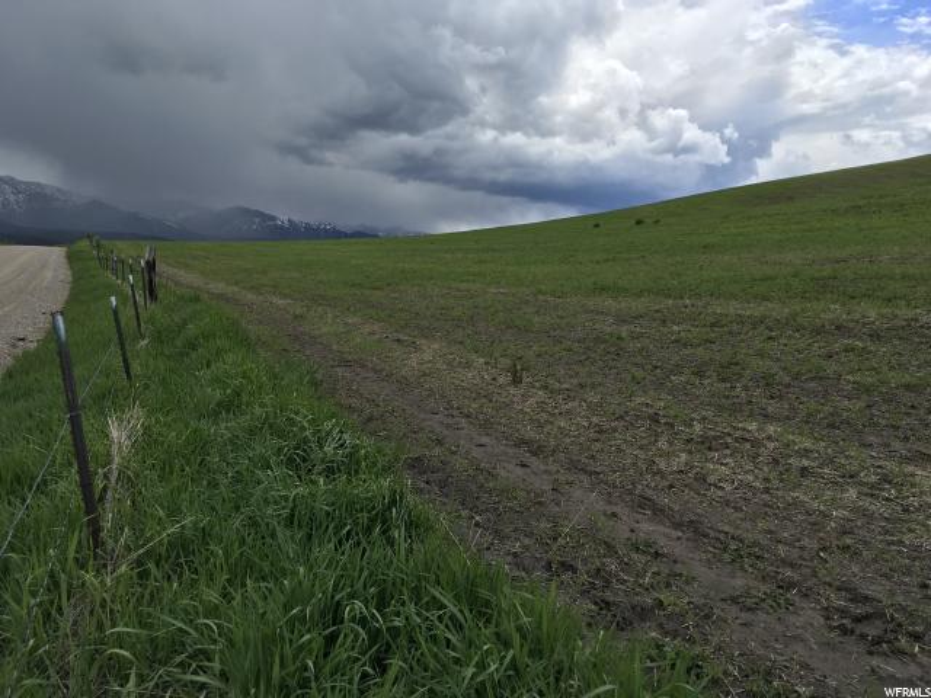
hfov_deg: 61.7
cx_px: 466
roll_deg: -2.4
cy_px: 349
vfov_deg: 48.2
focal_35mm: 29
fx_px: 780
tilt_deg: -1.9
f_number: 2.2
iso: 25
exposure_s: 1/1570
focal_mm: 4.15
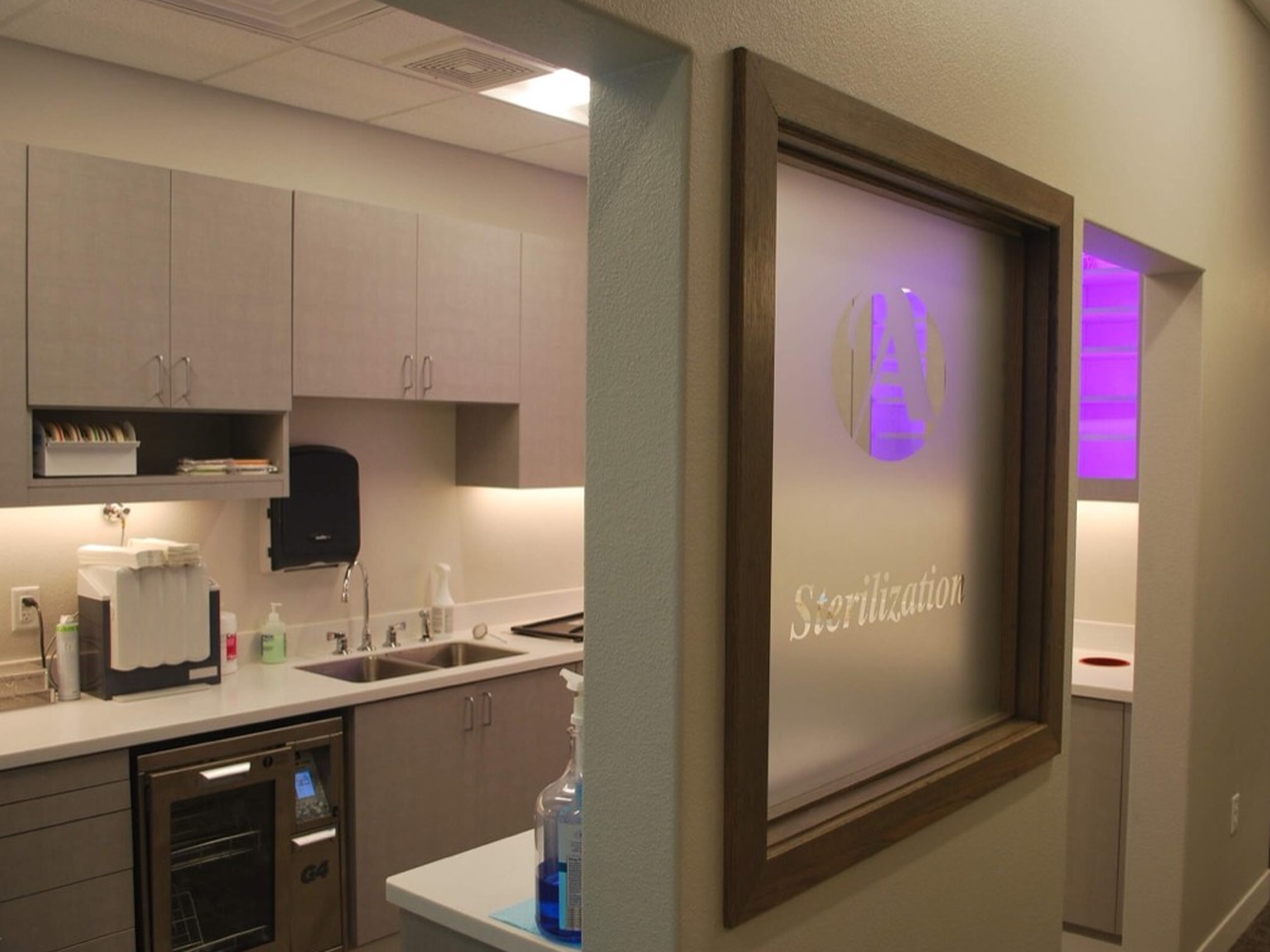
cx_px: 716
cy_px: 494
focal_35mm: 31
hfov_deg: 58.2
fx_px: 1137
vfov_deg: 45.4
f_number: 4
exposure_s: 1/60
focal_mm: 18
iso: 200
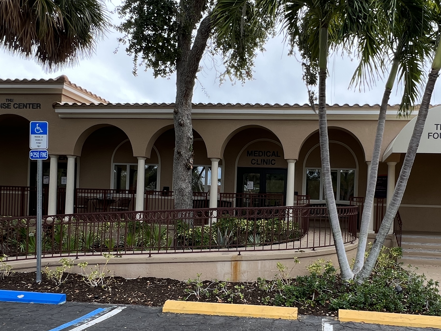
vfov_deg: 47.6
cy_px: 216
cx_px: 282
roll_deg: -2.2
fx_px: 370
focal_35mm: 29
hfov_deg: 60.6
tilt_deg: -0.3
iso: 32
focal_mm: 1.57
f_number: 1.8
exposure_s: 1/314
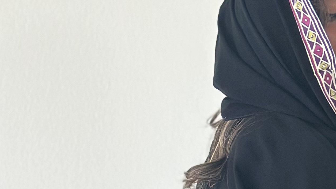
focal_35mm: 168
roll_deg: +0.4
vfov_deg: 7.0
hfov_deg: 12.7
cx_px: 287
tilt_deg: -4.5
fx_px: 1497
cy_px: 368
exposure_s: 1/184
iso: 80
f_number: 1.78
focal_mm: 6.86
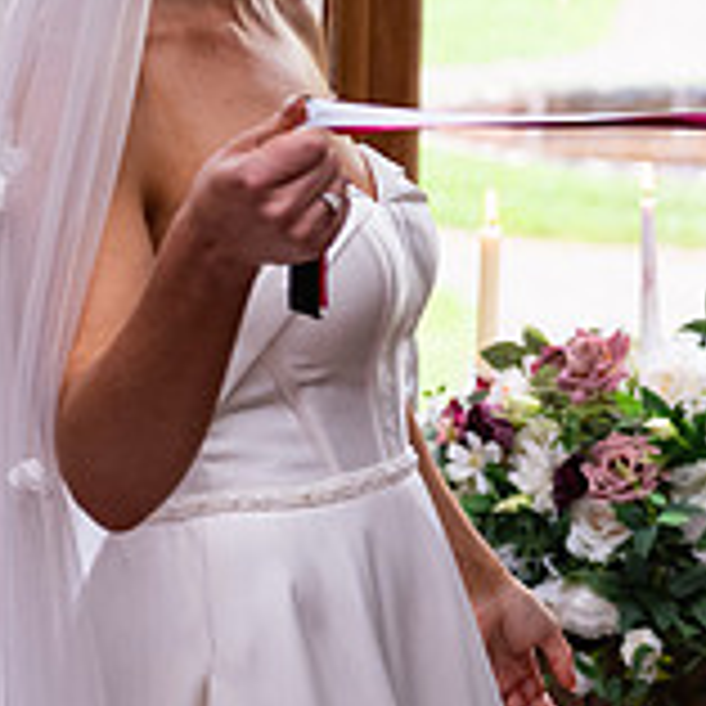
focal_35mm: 163
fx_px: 3761
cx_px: 859
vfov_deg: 10.7
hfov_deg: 10.5
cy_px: 178
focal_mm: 52
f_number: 3.5
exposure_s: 1/160
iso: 1000
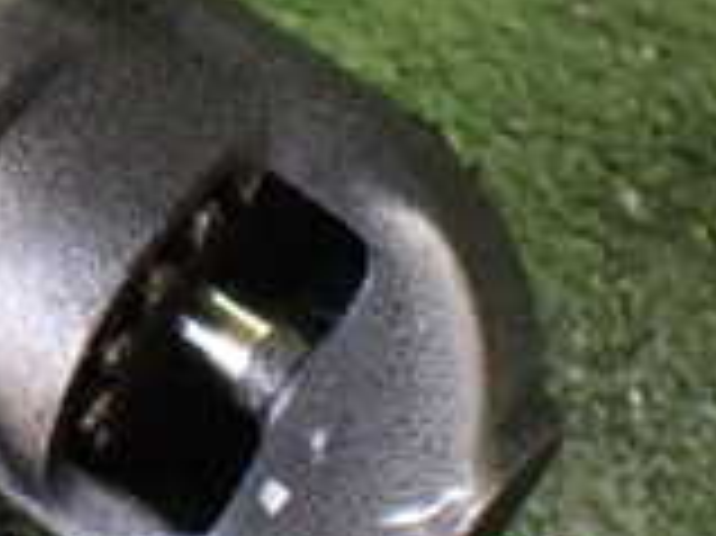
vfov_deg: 12.9
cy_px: -5
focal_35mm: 113
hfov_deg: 16.5
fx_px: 2336
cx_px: -212
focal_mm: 5.4
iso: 800
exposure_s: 1/50
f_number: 2.3
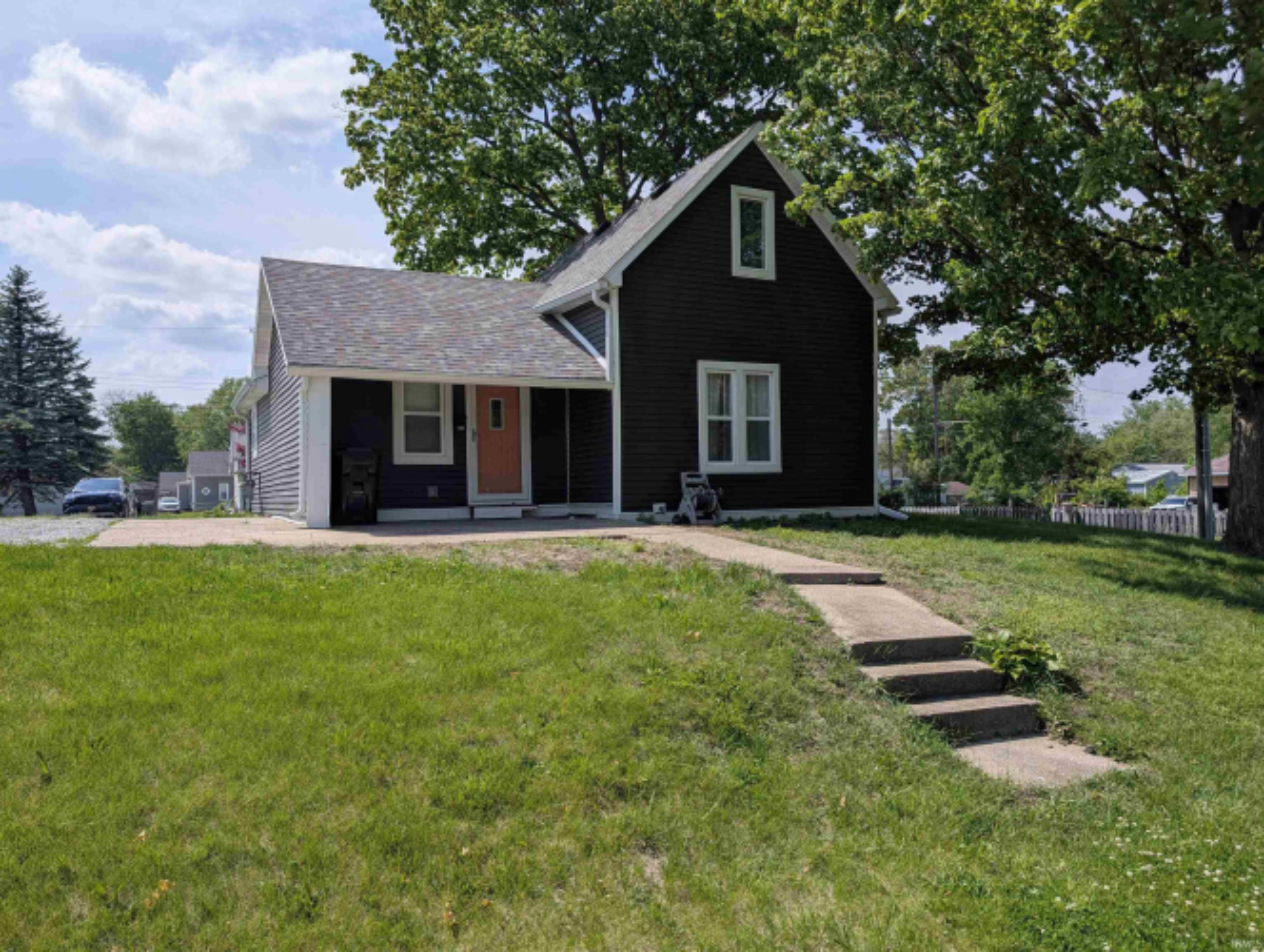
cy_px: 476
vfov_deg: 56.9
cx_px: 632
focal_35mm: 24
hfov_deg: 71.5
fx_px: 878
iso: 20
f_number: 1.68
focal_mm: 6.9
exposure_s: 1/1938
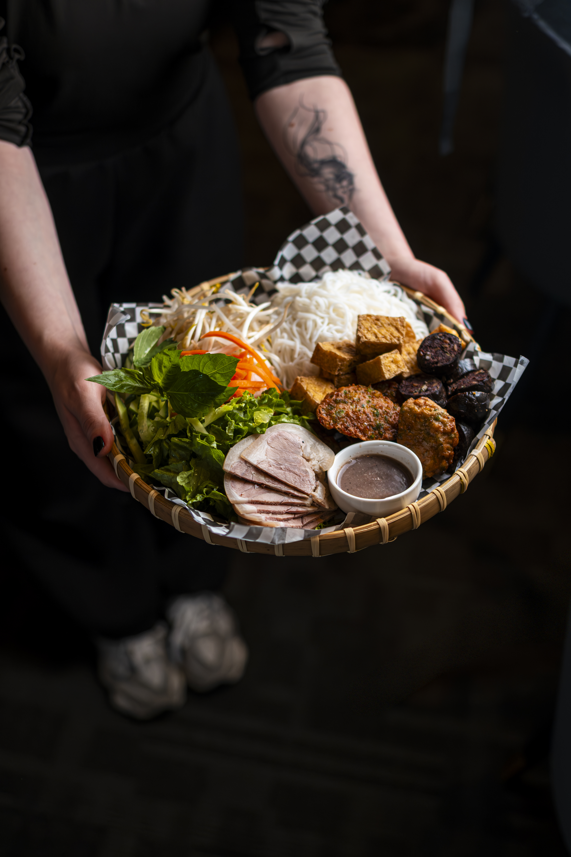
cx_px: 286
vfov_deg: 43.6
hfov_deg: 29.9
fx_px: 1071
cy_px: 428
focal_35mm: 45
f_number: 1.8
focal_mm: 30
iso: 500
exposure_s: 1/1000
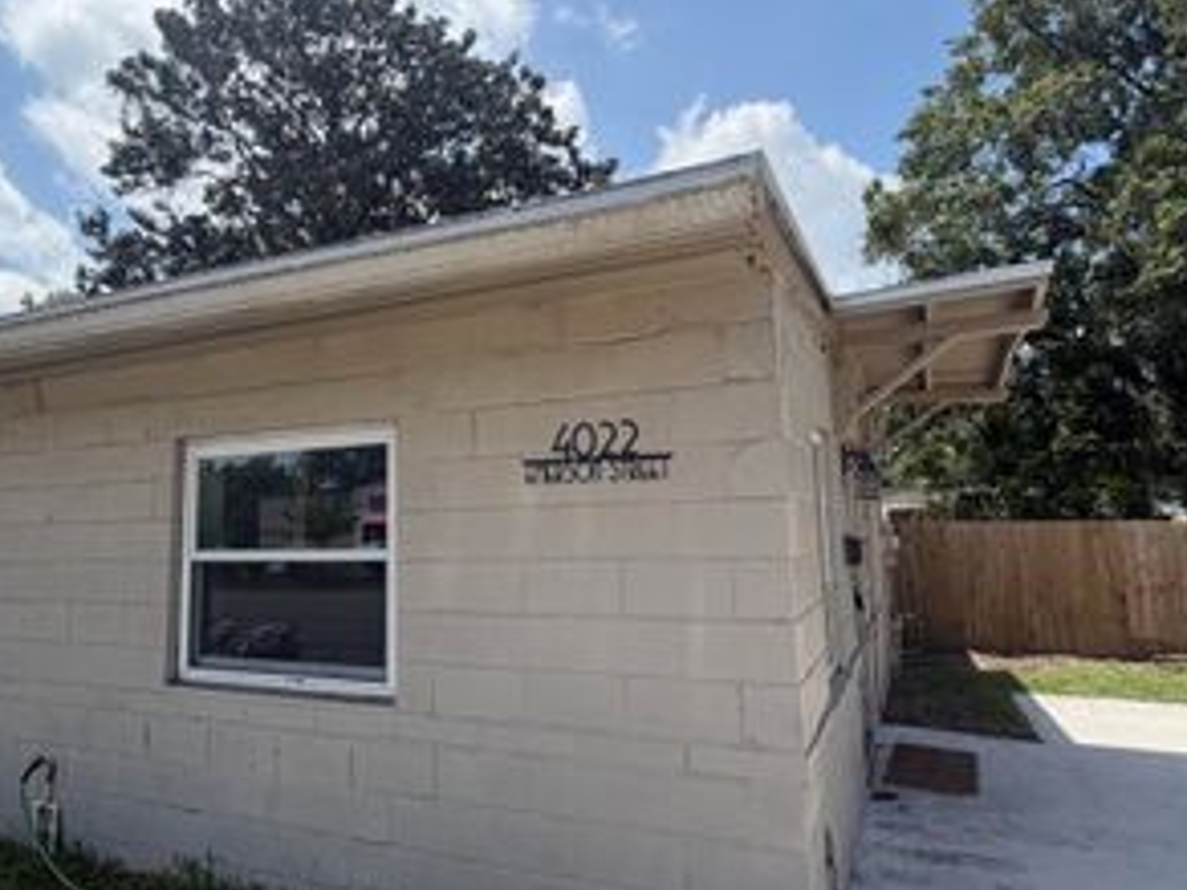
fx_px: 823
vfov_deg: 56.8
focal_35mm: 24
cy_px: 433
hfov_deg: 71.3
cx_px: 516
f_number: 2.2
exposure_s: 1/955
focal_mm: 2.22
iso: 25
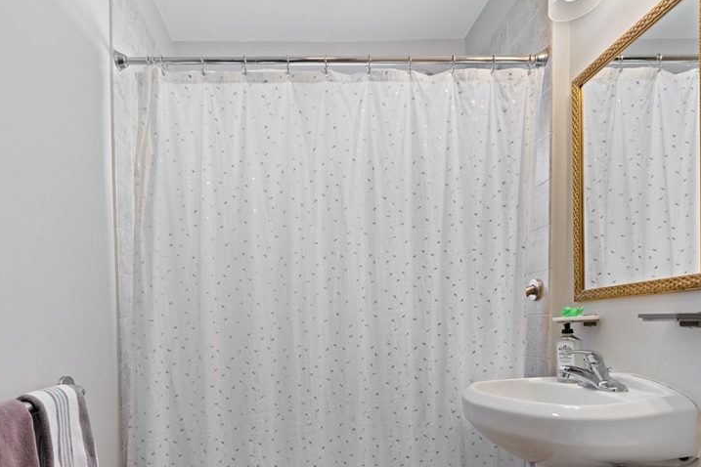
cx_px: 302
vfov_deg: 58.3
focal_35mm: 21
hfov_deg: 80.8
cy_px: 308
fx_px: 409
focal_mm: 14.7
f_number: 11
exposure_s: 1/10
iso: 1250
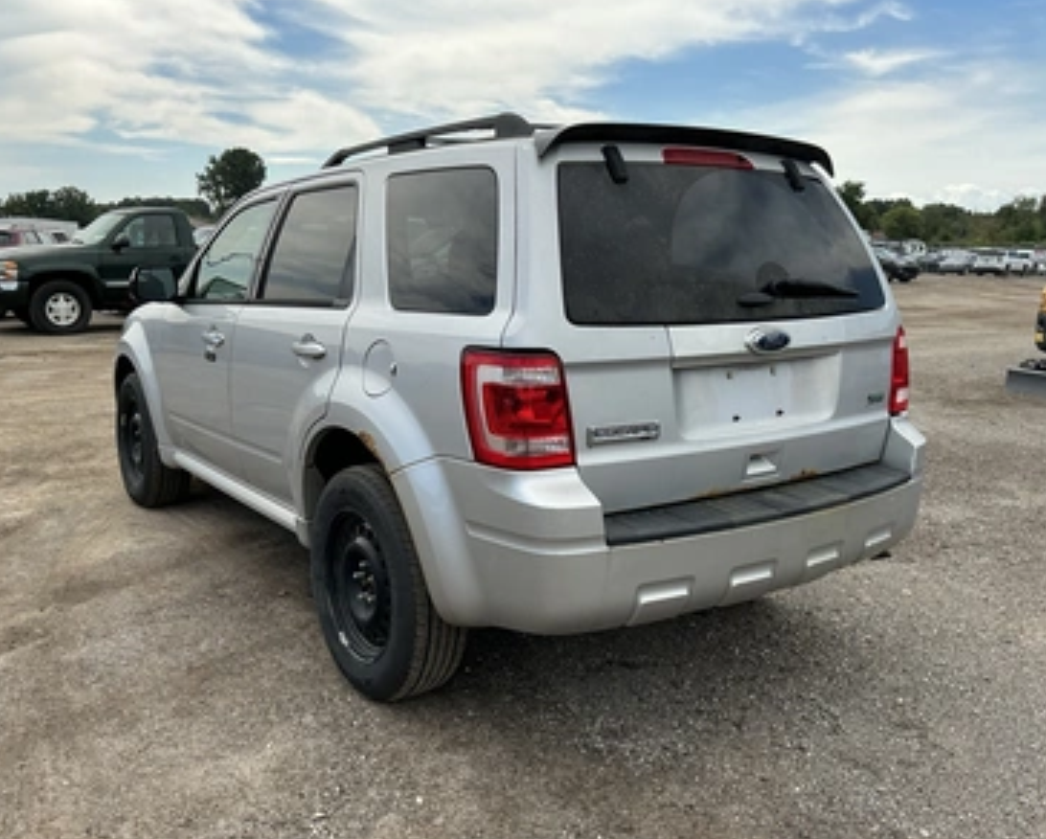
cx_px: 512
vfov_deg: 48.6
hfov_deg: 58.7
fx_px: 930
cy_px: 417
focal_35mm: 30
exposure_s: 1/1534
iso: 25
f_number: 1.8
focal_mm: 3
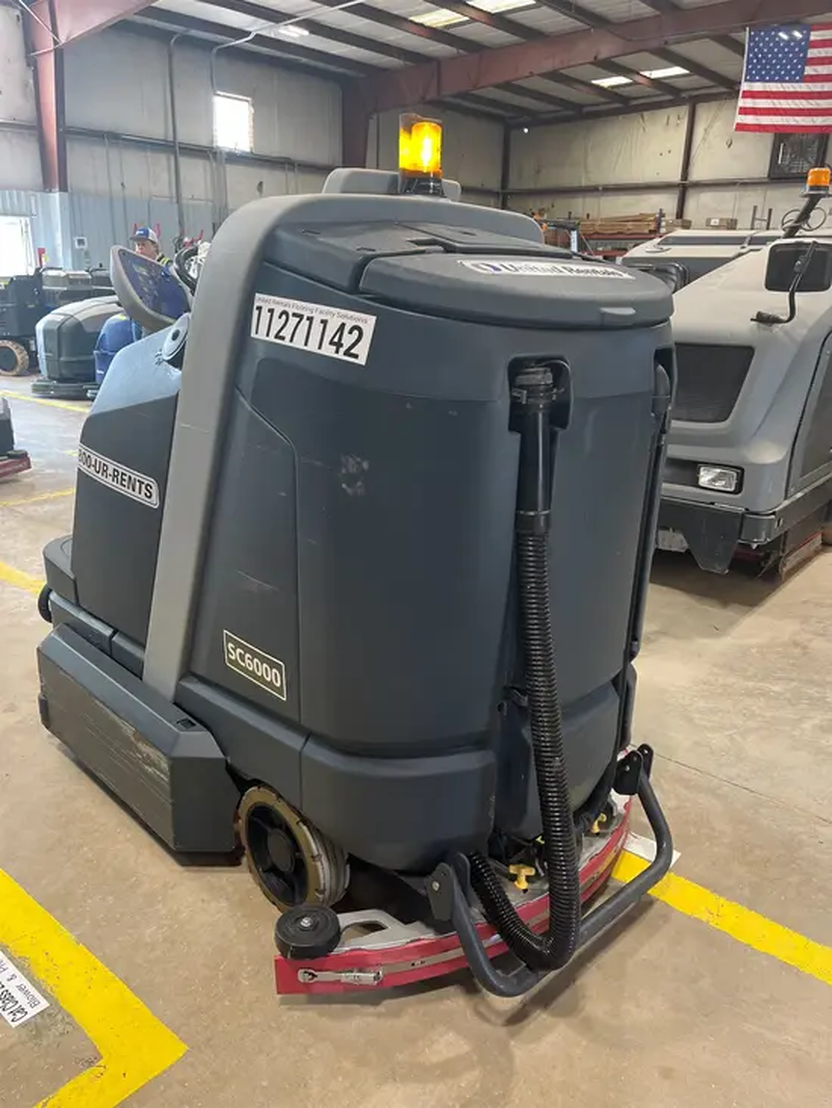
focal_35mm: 26
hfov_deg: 53.1
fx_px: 833
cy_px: 554
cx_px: 416
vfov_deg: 67.3
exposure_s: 1/60
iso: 125
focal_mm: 5.1
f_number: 1.6
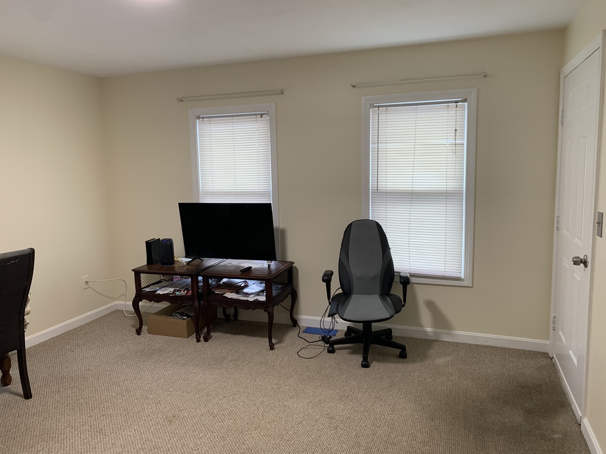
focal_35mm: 26
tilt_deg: -5.6
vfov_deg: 53.1
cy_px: 227
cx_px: 303
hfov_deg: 67.3
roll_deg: +1.2
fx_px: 455
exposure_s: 1/62
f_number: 1.8
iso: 100
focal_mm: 4.25
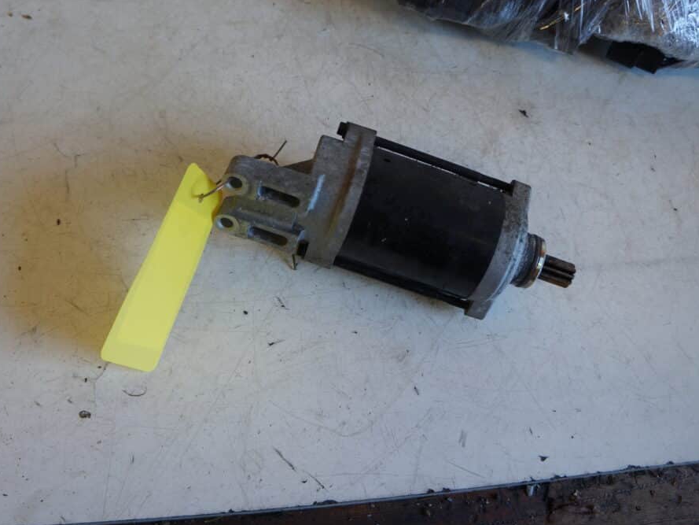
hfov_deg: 57.4
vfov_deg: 44.7
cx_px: 317
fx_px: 637
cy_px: 267
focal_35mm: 32
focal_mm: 19
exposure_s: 1/60
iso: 250
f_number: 4
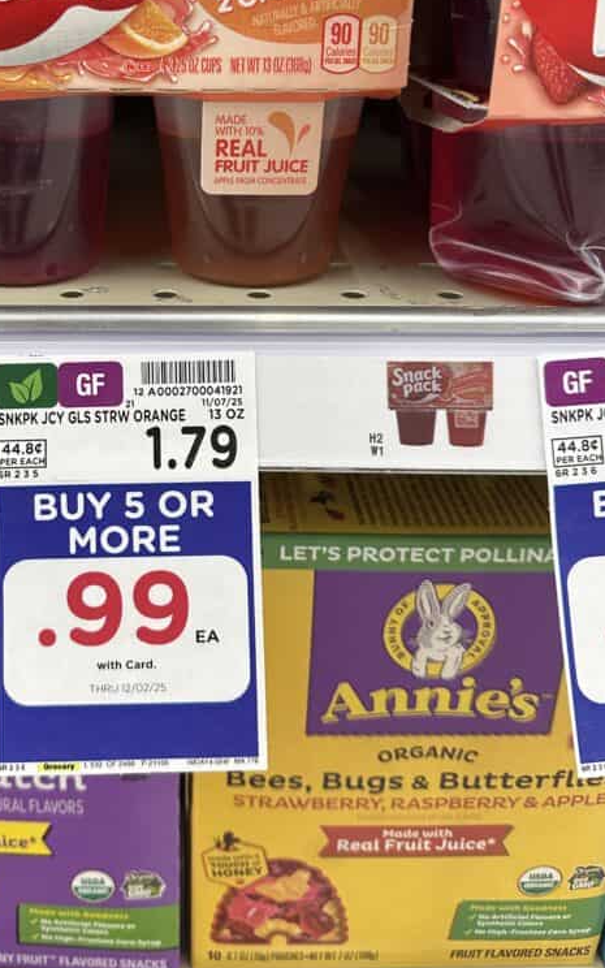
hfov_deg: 35.7
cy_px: 315
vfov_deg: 54.1
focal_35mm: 35
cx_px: 172
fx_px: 923
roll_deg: -1.1
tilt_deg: -20.9
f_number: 1.78
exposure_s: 1/62
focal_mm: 6.86
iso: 160
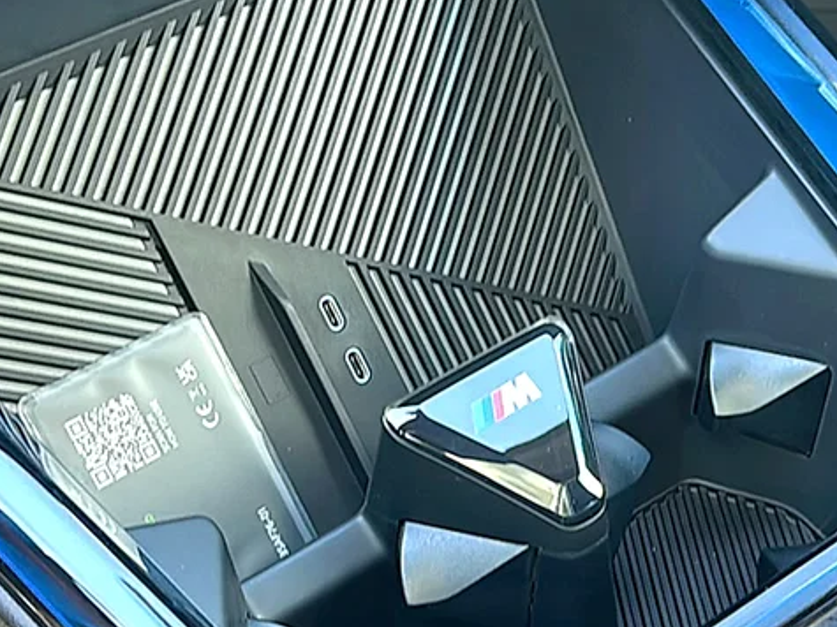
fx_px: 1426
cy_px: 374
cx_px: 483
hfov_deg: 32.6
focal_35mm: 59
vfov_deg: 24.8
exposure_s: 1/86
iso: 125
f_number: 1.78
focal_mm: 6.86
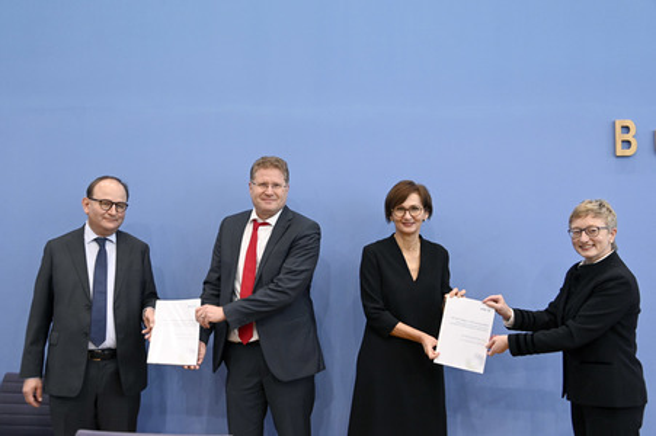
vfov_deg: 38.8
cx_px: 328
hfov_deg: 55.8
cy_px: 218
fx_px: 619
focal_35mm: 34
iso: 6400
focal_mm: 34
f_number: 5.6
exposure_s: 1/640
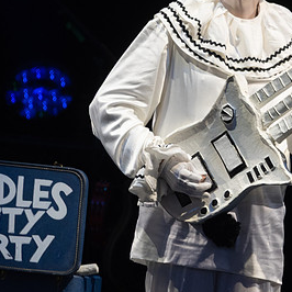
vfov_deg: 1.2
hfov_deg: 1.2
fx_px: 13476
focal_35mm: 1412
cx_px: 275
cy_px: 81
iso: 1000
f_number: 6.3
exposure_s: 1/500
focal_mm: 600
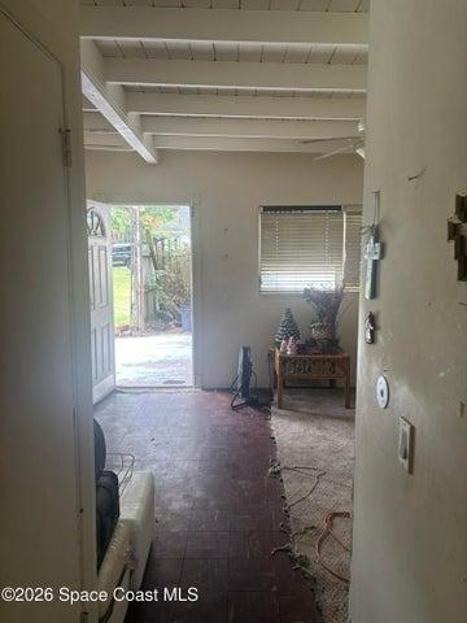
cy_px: 312
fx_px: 468
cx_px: 234
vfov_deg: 67.3
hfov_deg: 53.1
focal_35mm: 26
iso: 100
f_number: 1.6
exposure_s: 1/121
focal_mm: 5.96
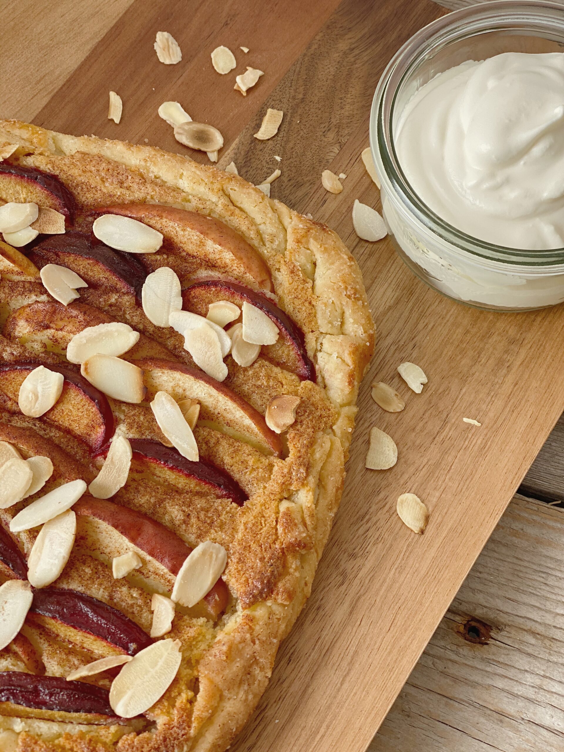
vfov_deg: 36.8
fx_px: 1130
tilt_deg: -68.6
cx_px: 282
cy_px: 376
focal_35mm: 52
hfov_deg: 28.0
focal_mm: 6
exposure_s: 1/122
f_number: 2
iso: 40
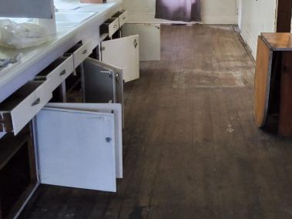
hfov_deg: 41.2
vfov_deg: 32.0
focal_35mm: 44
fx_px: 371
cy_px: 43
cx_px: 232
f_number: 2
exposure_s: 1/50
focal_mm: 3.08
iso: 400
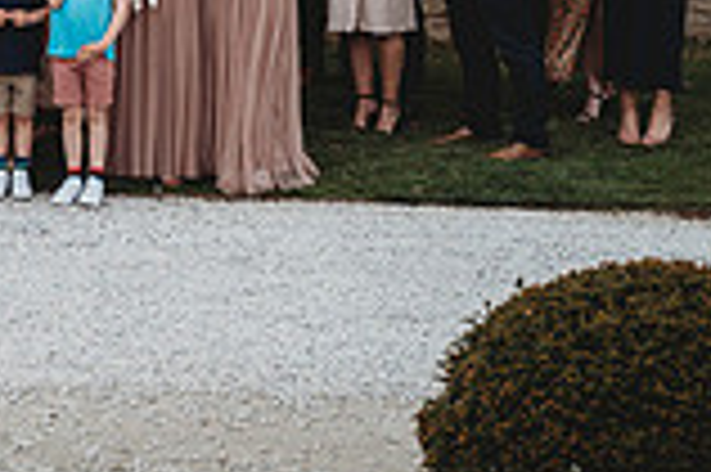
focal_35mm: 147
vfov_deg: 9.2
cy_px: -144
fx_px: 2900
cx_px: -446
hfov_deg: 13.0
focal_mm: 40
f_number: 4.5
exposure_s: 1/640
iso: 100
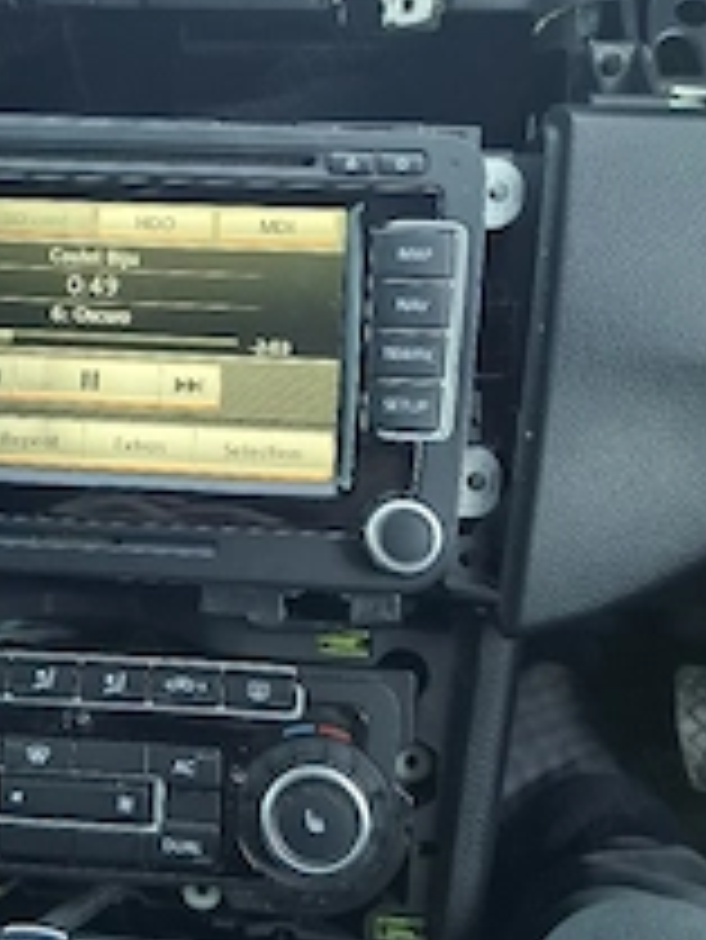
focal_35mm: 44
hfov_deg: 31.7
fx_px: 1195
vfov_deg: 42.9
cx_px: 108
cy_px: 436
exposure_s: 1/100
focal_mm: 5.54
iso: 320
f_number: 1.8
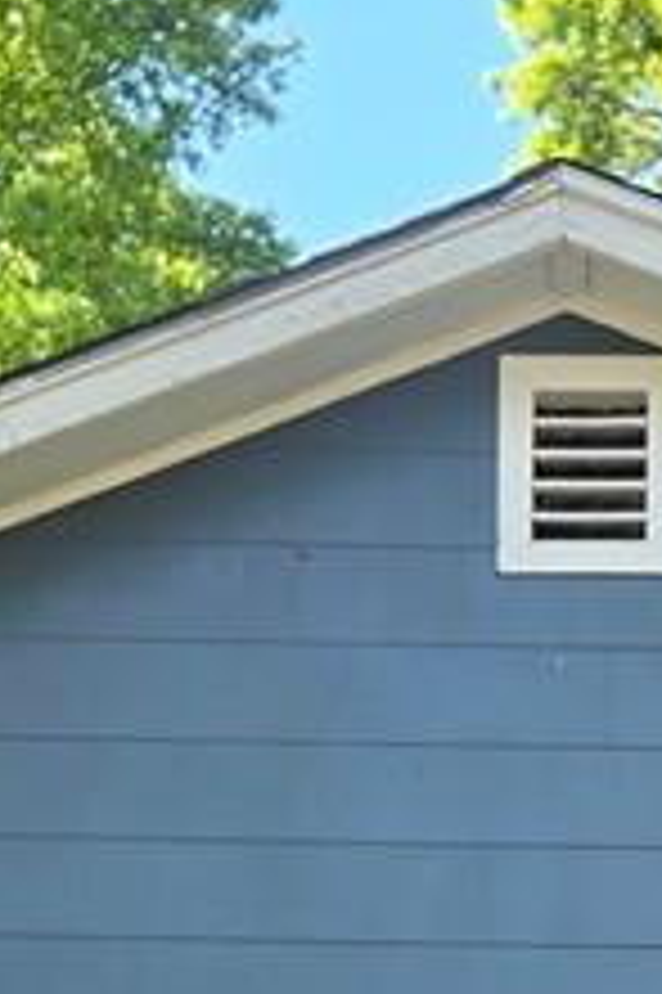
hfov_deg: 12.2
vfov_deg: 16.7
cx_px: 639
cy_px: 1511
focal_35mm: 111
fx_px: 3066
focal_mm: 5.4
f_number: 1.8
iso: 25
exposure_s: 1/381
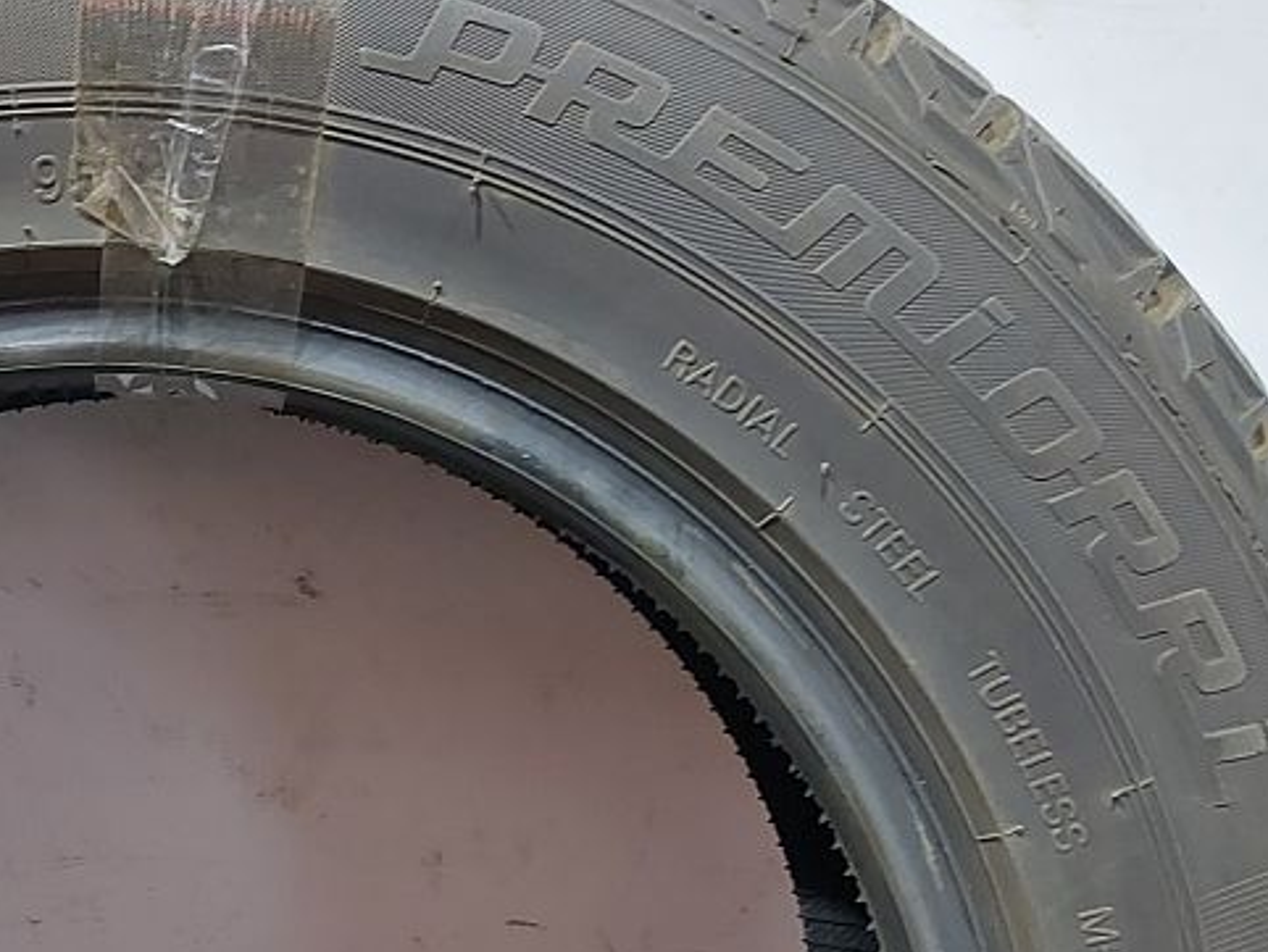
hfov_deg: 27.1
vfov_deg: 20.1
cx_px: 120
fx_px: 2529
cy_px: 1112
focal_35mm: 69
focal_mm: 5.23
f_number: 1.8
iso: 250
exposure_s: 1/33
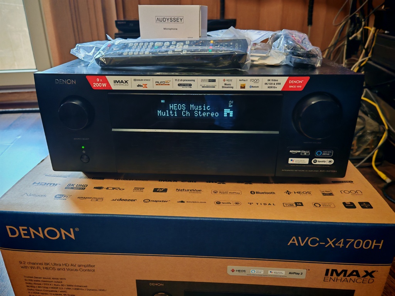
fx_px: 308
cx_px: 198
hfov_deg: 65.3
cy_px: 148
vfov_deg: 51.4
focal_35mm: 27
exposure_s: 1/33
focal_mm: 6.67
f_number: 1.9
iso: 250
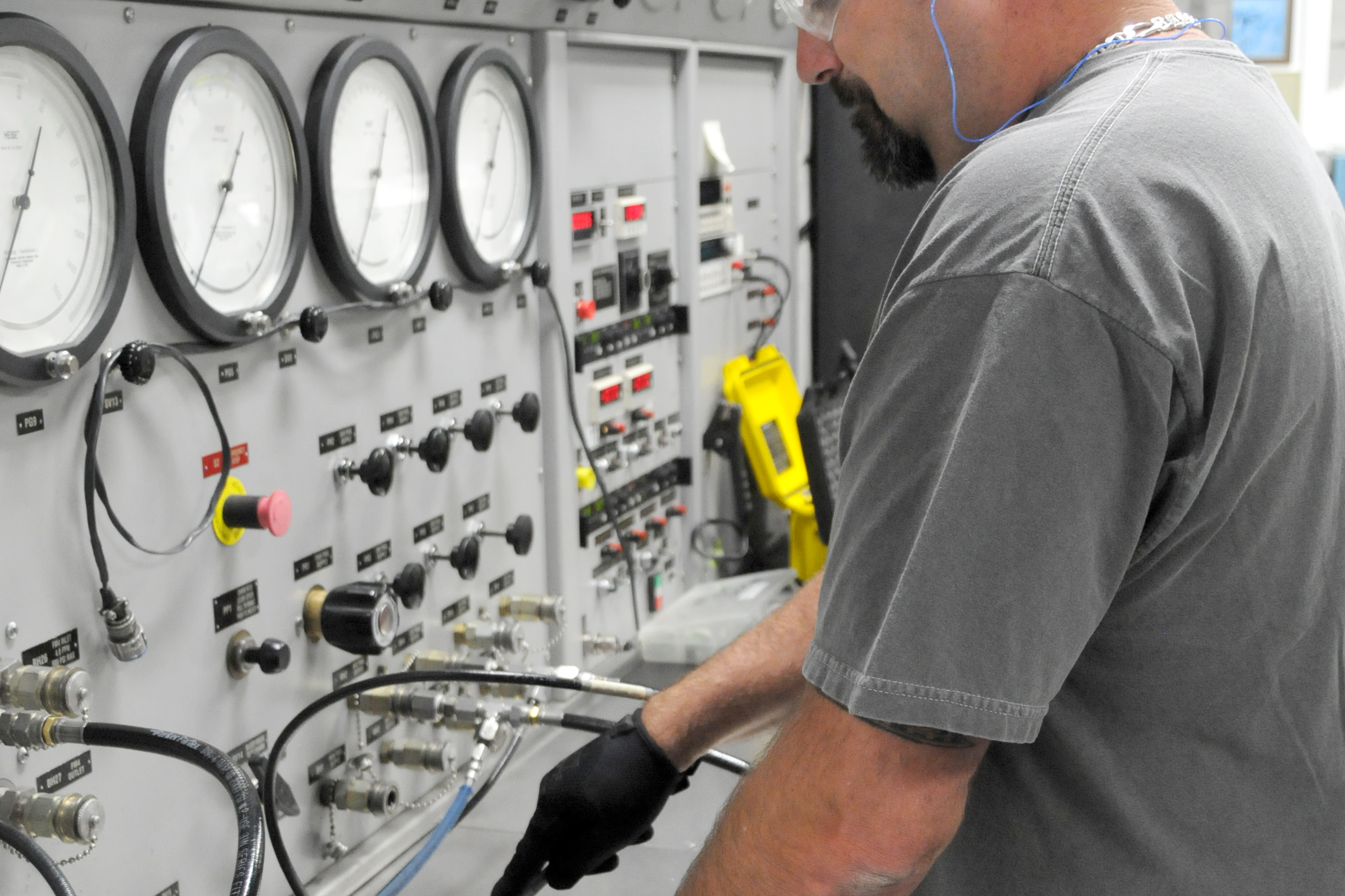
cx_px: 677
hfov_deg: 36.2
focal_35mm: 55
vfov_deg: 24.5
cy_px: 579
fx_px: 2055
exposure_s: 1/60
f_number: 3.8
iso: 1250
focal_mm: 24
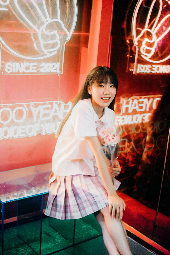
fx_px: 354
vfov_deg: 39.6
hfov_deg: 27.0
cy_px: 128
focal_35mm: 50
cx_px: 85
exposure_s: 1/60
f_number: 2.2
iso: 500
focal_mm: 50
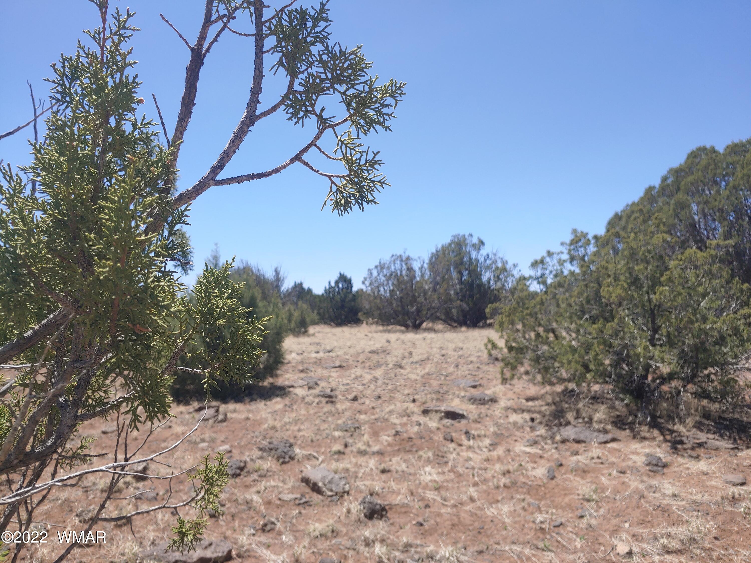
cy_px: 282
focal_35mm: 25
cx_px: 376
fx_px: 542
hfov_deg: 69.4
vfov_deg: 54.9
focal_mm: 4.23
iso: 50
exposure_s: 1/2222
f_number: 1.5
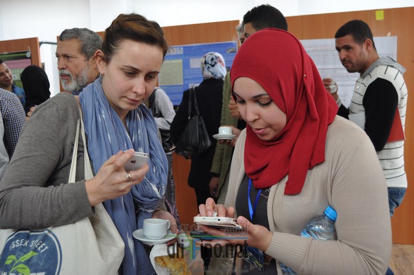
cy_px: 138
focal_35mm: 39
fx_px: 448
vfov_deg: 34.1
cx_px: 207
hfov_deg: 49.6
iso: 400
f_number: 5.6
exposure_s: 1/125
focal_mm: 26
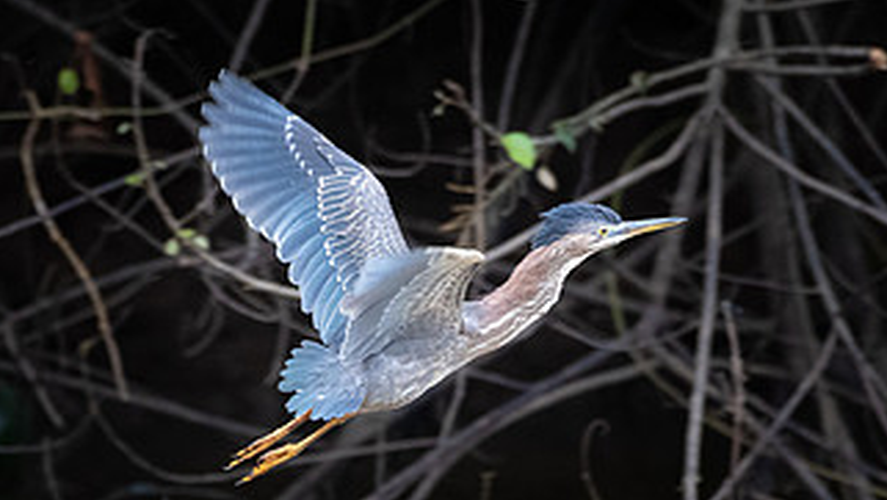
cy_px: 479
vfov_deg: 1.0
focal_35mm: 1211
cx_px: 444
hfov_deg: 1.8
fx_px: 28499
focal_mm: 500
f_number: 7.1
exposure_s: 1/1000
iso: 3200
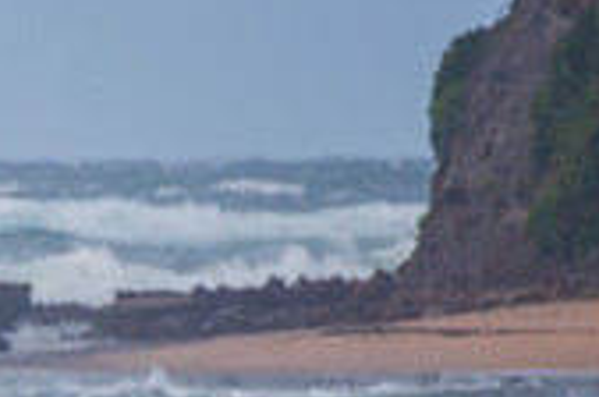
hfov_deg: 1.0
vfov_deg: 0.6
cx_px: -311
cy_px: 726
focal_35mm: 2112
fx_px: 35075
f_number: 5.6
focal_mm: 500
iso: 180
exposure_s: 1/2000
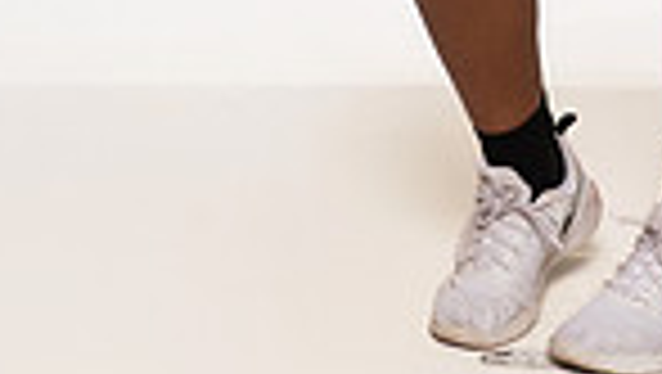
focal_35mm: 186
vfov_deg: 6.3
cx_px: 608
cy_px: -518
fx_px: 3268
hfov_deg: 11.5
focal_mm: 58
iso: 800
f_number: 7.1
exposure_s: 1/320
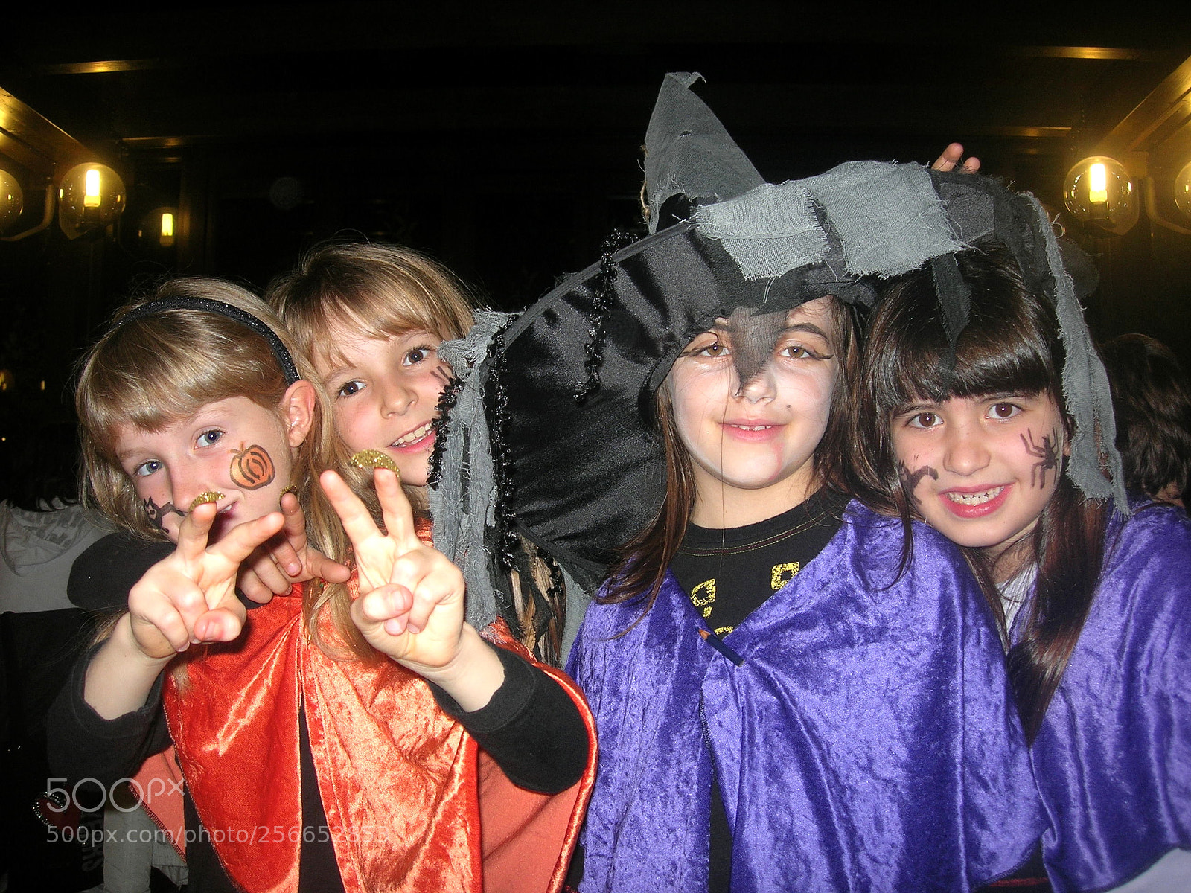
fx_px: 1307
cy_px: 446
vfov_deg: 37.7
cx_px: 596
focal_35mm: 38
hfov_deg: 49.0
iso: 64
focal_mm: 7.8
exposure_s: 1/60.1
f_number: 2.8
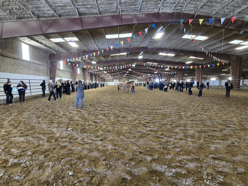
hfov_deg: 106.2
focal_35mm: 13
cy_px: 93
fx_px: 93
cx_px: 124
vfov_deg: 89.9
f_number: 2.2
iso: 640
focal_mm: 2.2
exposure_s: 1/60
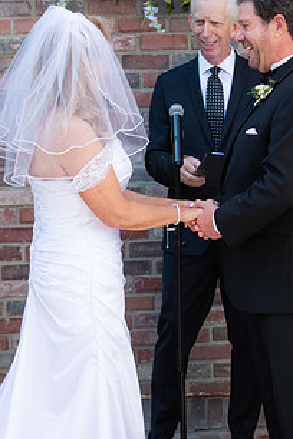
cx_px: 171
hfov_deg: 13.3
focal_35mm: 103
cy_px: 283
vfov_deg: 19.8
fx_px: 1257
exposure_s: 1/800
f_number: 4.5
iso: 800
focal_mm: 70
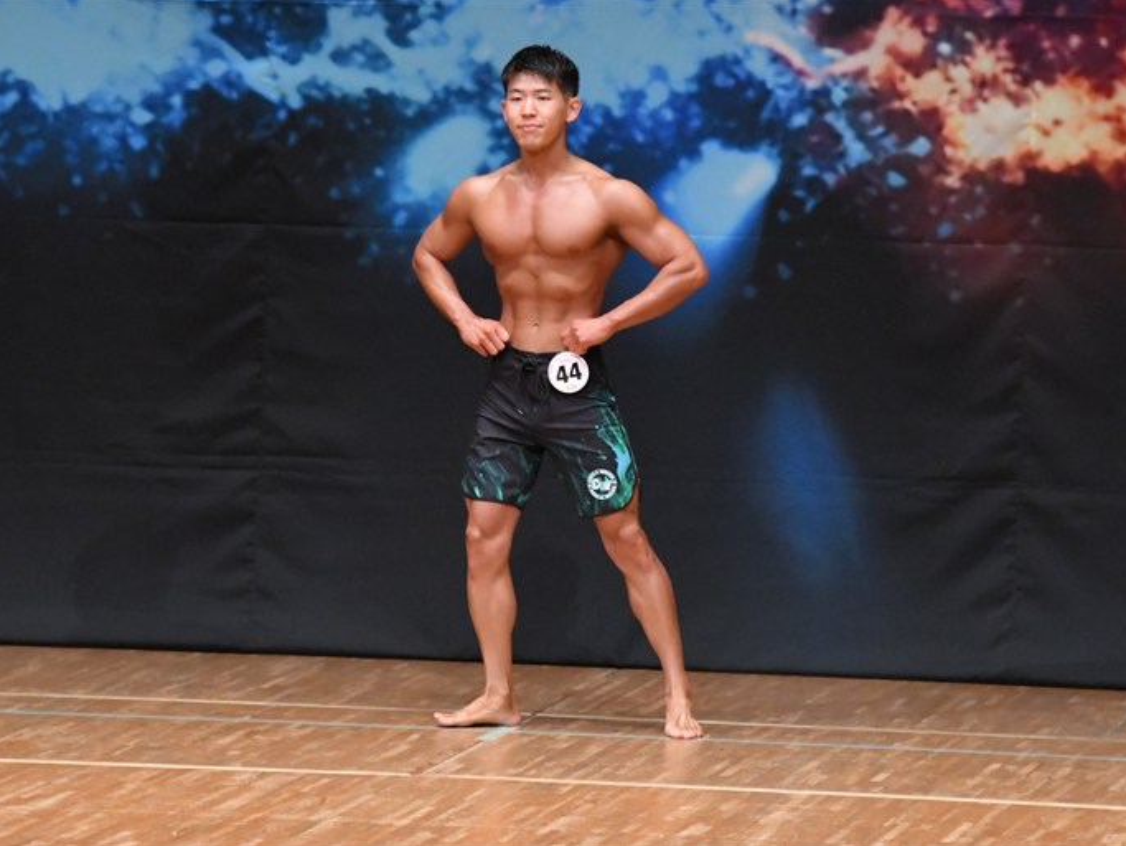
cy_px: 422
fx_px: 10642
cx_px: 532
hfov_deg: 6.1
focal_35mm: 327
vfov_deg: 4.6
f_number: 5.6
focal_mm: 200
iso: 8000
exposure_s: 1/400
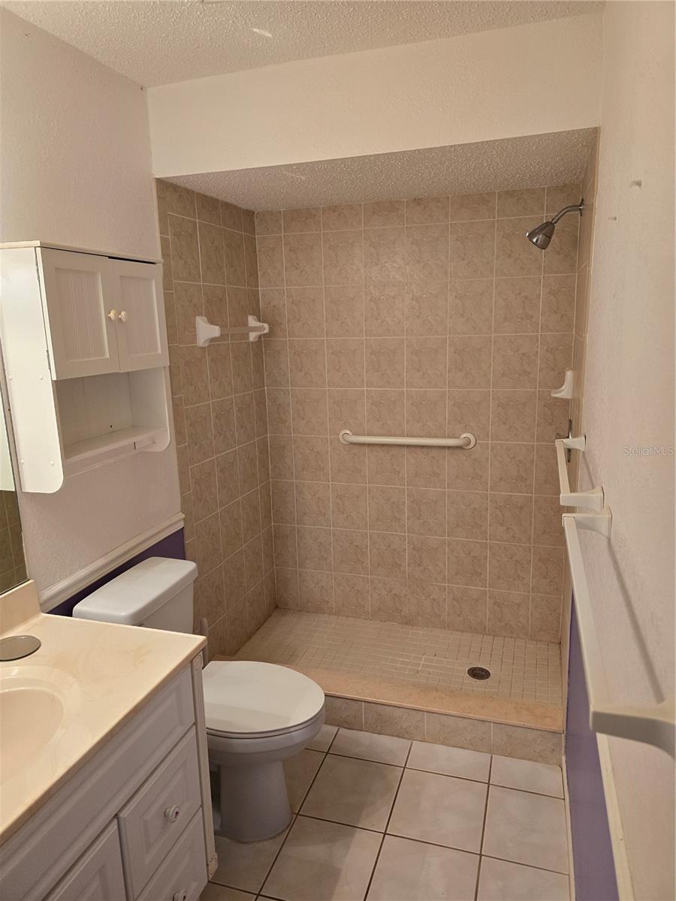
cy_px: 450
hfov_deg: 58.9
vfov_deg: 73.9
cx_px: 338
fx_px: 599
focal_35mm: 23
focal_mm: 6.3
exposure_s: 1/120
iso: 160
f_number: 1.7
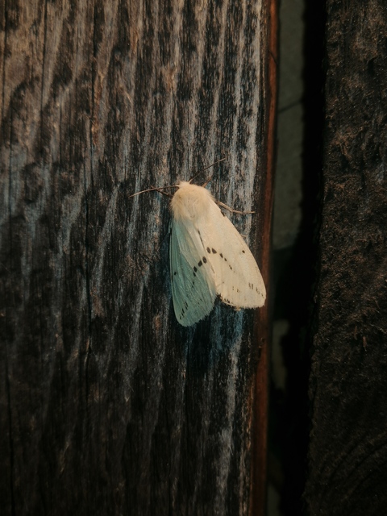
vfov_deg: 47.9
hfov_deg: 36.8
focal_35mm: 39
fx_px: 581
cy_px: 258
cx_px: 194
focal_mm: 3.95
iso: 50
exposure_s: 1/105
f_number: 1.8
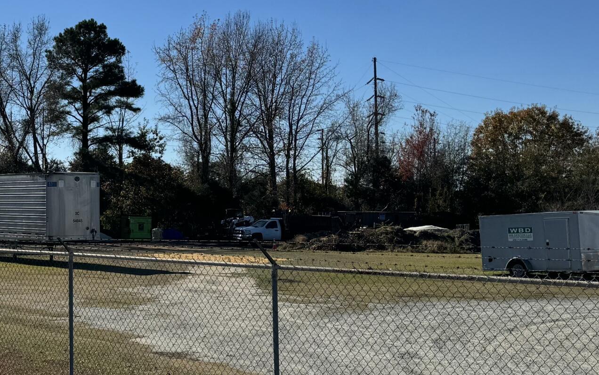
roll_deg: -0.5
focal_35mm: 60
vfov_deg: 21.6
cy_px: 158
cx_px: 66
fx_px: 979
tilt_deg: +1.0
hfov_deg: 32.4
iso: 80
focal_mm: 6.76
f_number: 1.78
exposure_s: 1/7937
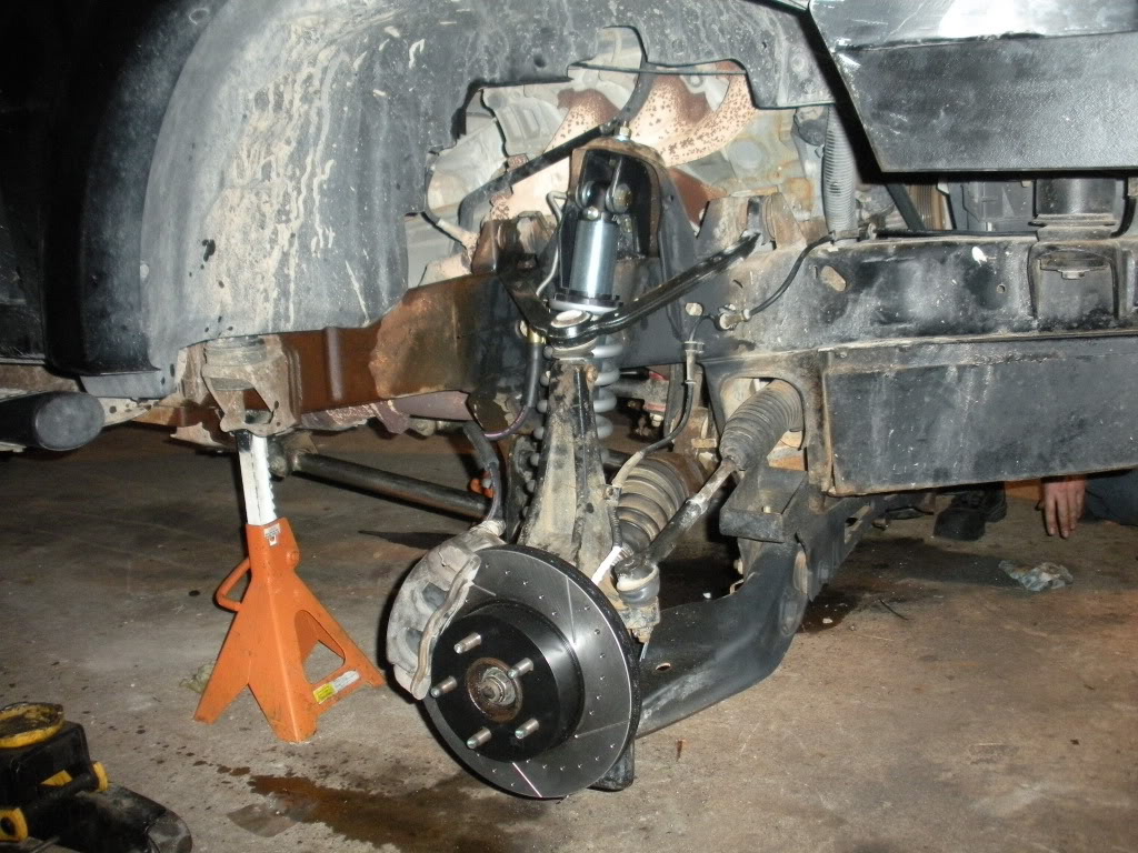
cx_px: 569
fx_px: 1151
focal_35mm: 35
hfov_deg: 52.6
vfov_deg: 40.7
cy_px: 426
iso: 452
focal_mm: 6.3
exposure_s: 1/60
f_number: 3.5
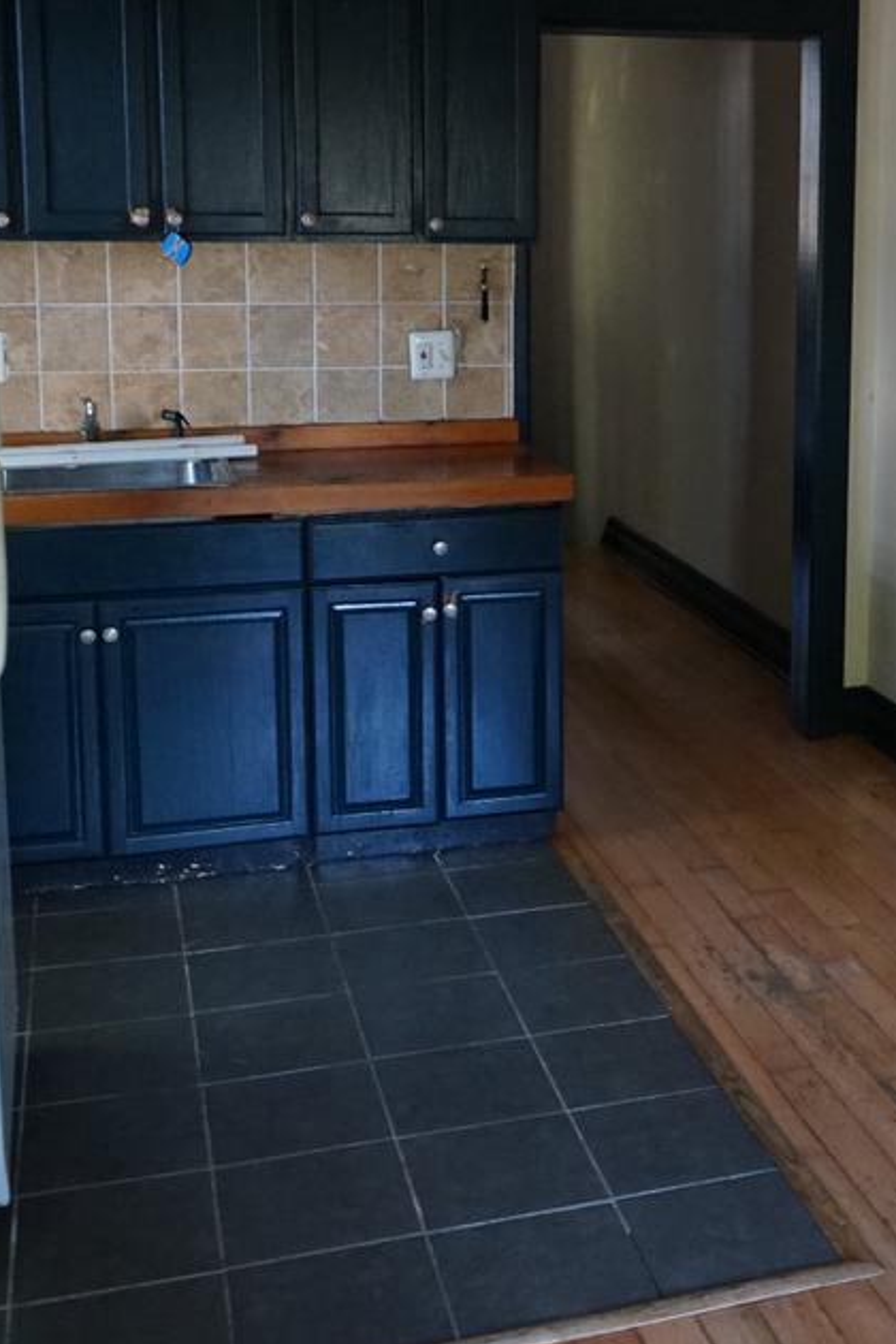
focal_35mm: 48
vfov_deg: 40.7
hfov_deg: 27.3
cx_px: 757
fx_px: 1792
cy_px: 465
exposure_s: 1/160
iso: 3200
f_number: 3.5
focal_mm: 28
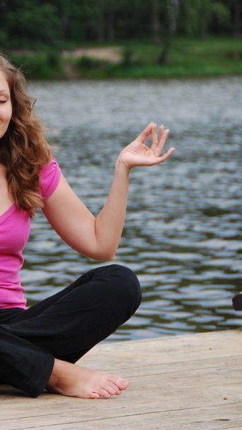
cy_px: 216
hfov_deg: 5.4
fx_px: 2561
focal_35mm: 225
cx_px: -24
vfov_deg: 9.6
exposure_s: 1/400
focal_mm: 95
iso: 200
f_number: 5.3
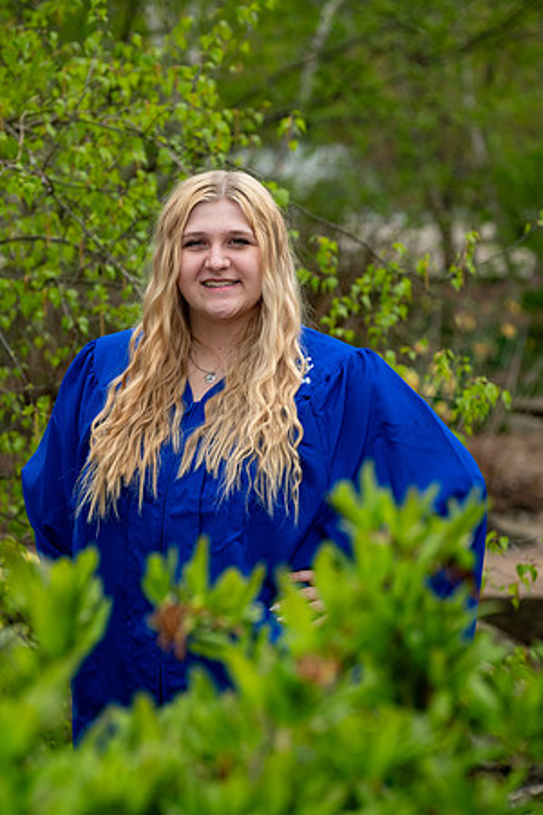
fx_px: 3212
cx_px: 272
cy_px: 408
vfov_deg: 14.4
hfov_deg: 9.7
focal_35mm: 142
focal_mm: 94.5
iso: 250
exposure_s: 1/250
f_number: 4.5
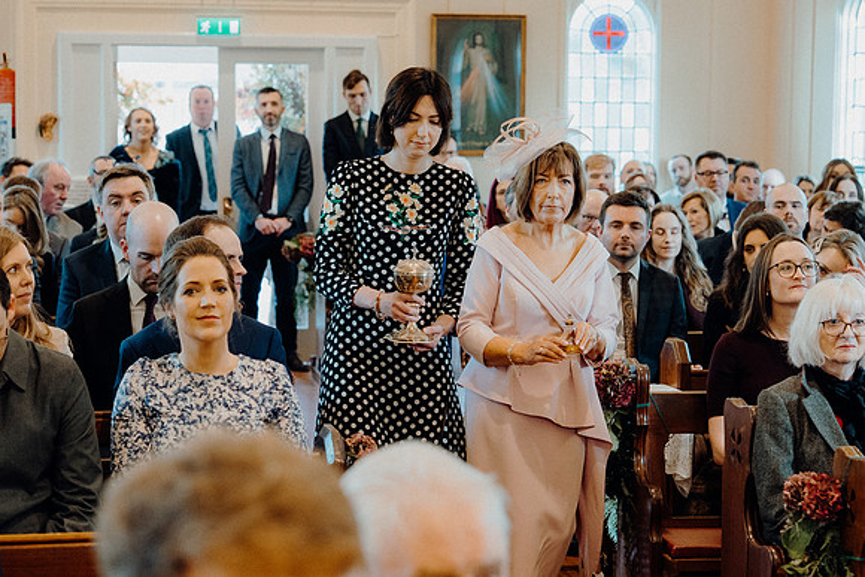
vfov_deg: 15.0
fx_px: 2187
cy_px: 288
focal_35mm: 91
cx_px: 432
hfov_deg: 22.4
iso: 2500
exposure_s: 1/160
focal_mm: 61
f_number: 3.5
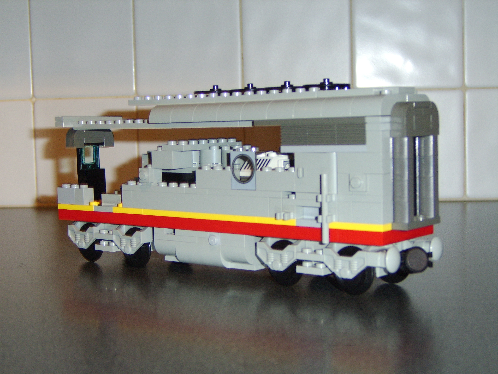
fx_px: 777
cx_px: 249
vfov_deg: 27.0
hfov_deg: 35.5
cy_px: 187
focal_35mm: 54
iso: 200
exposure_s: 1/60
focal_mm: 14.04
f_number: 3.5
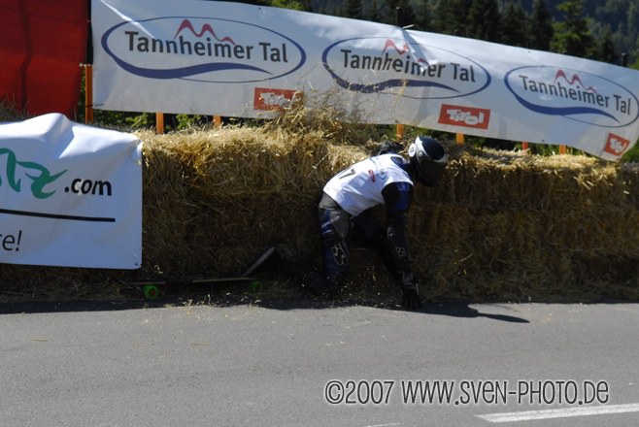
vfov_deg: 16.6
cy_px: 214
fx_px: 1466
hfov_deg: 24.6
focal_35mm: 82
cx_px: 320
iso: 320
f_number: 7.1
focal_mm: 55
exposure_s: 1/800
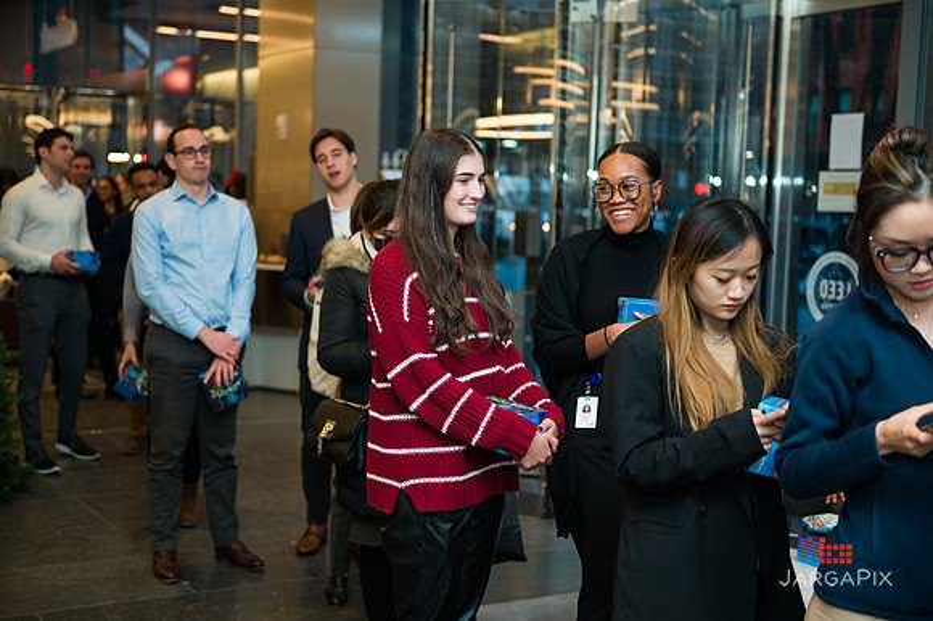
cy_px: 310
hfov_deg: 36.3
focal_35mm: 55
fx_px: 1425
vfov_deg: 24.6
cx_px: 466
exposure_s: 1/200
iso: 400
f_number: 3.2
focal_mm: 55
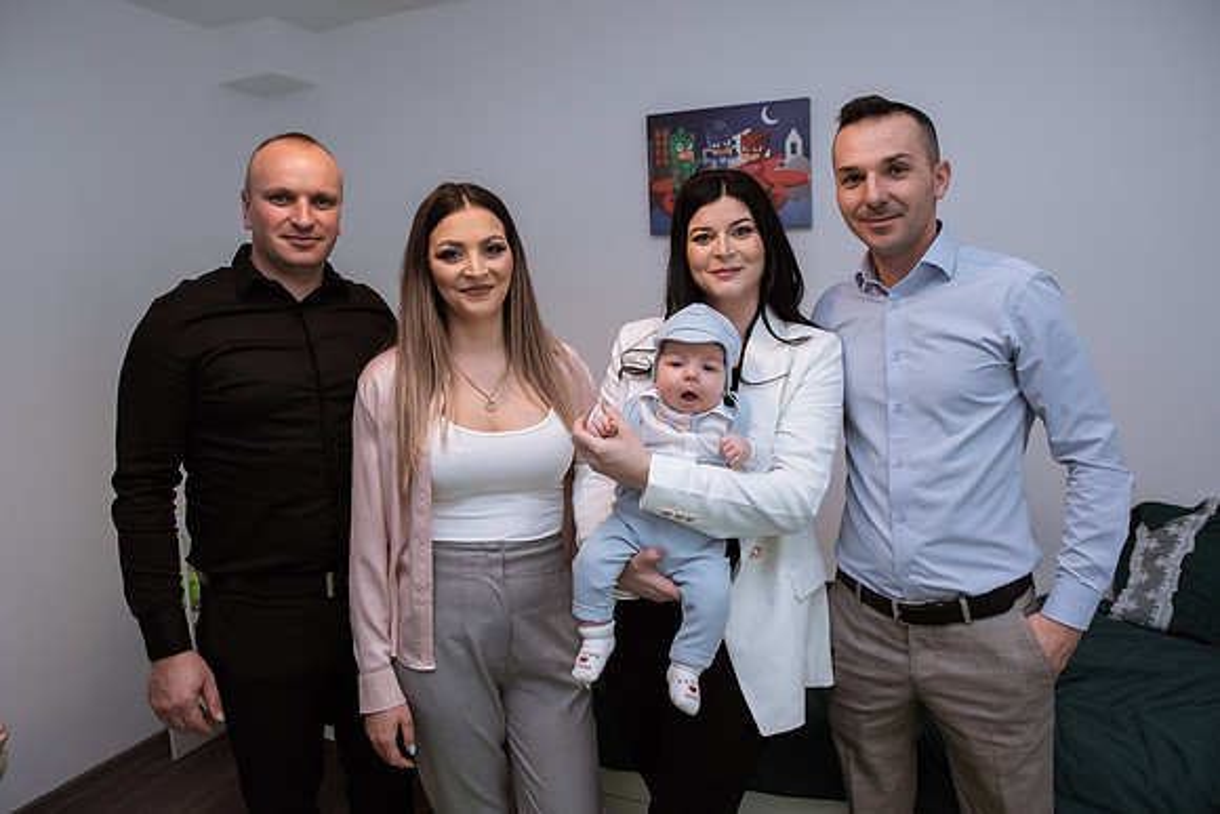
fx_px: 813
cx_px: 610
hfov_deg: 73.7
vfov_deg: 53.2
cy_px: 407
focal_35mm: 24
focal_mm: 24
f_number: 4
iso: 1000
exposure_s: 1/160
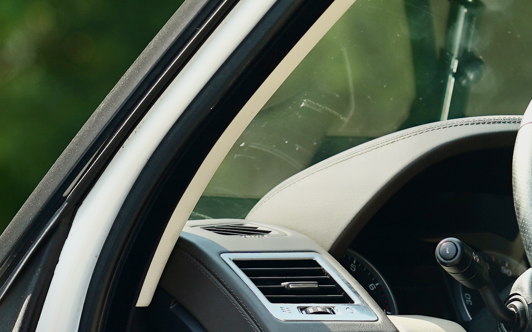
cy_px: 416
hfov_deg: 6.0
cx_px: 123
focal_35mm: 347
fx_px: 5031
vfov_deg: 3.8
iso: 50
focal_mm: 85
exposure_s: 1/250
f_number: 2.5
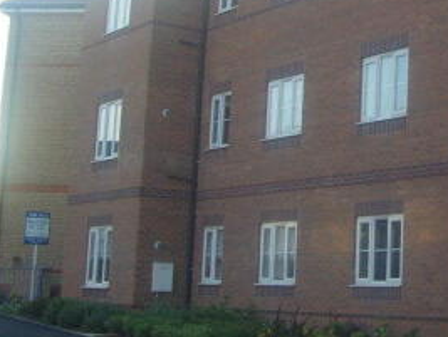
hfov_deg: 21.9
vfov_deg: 17.3
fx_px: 1102
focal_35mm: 85
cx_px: 472
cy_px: 73
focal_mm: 6.6
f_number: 3.5
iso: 80
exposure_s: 1/125
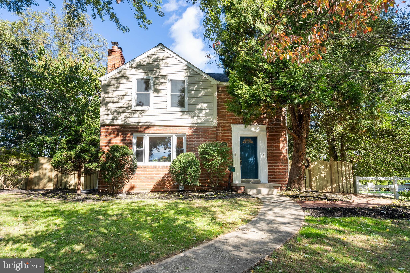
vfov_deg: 64.5
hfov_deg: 86.9
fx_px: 216
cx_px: 205
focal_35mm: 19
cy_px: 136
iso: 200
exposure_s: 1/125
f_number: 8
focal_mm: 19
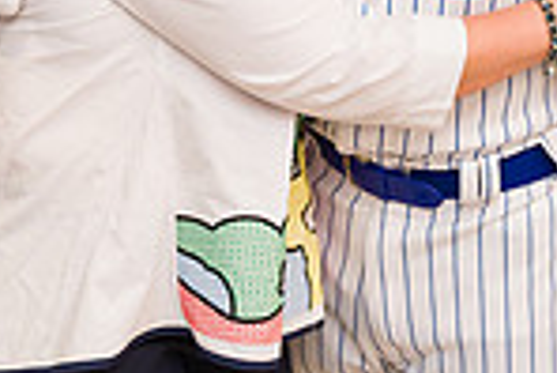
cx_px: 399
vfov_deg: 13.6
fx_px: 1456
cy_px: -219
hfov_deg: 21.5
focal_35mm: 94
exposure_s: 1/200
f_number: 4
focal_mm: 24
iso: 400
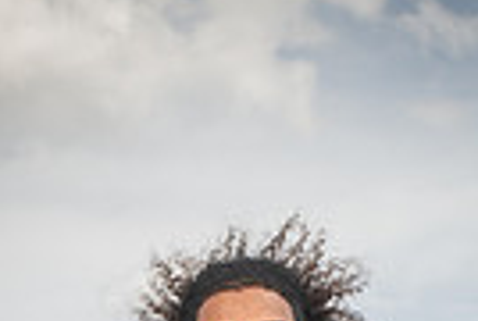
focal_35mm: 134
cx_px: 275
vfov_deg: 9.2
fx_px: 1783
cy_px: 778
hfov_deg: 15.3
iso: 125
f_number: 7.1
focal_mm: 40
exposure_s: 1/400
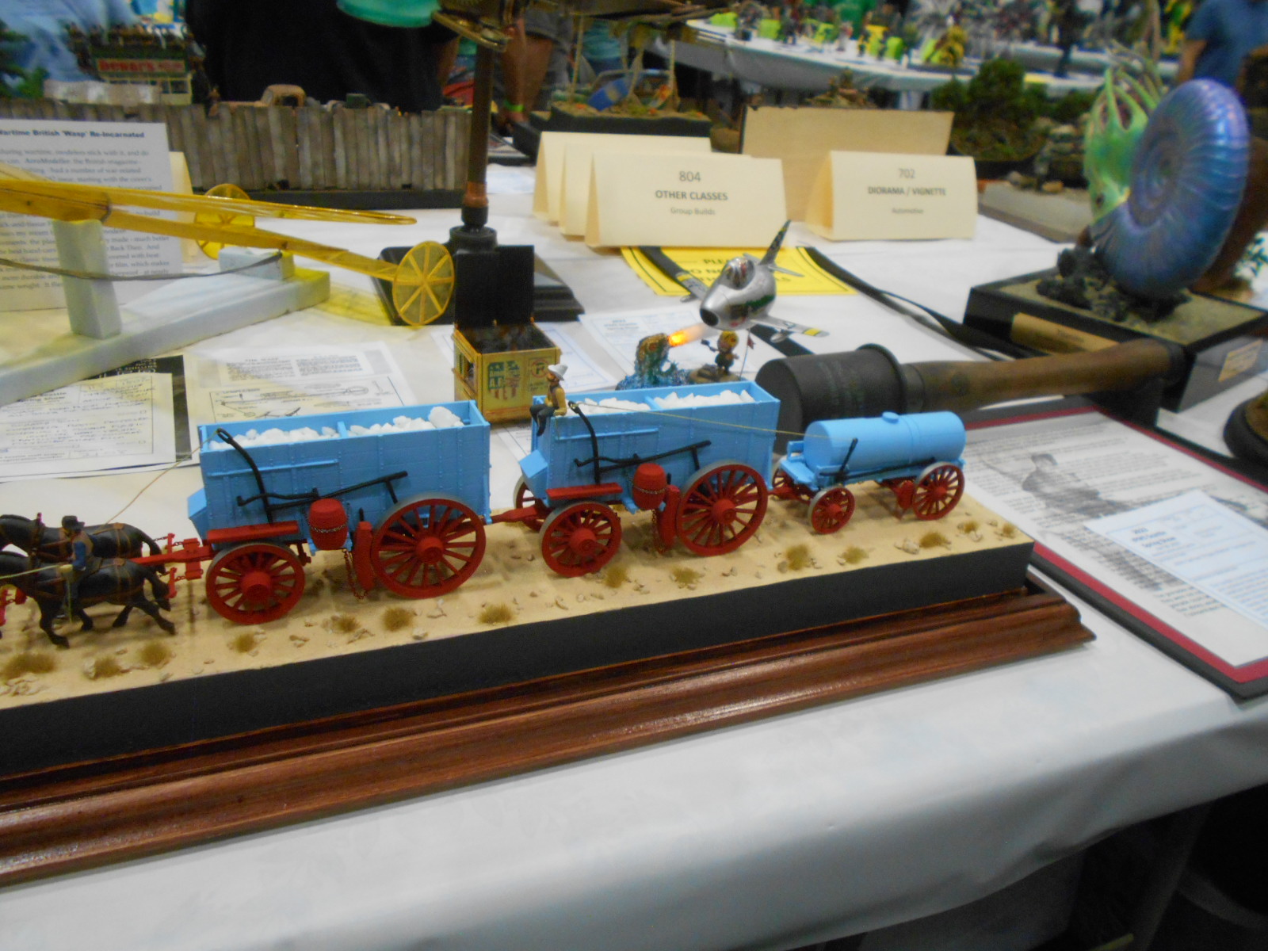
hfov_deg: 67.3
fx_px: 952
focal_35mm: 26
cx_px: 634
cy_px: 476
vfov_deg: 53.1
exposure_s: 1/30
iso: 400
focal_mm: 4.6
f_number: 3.2
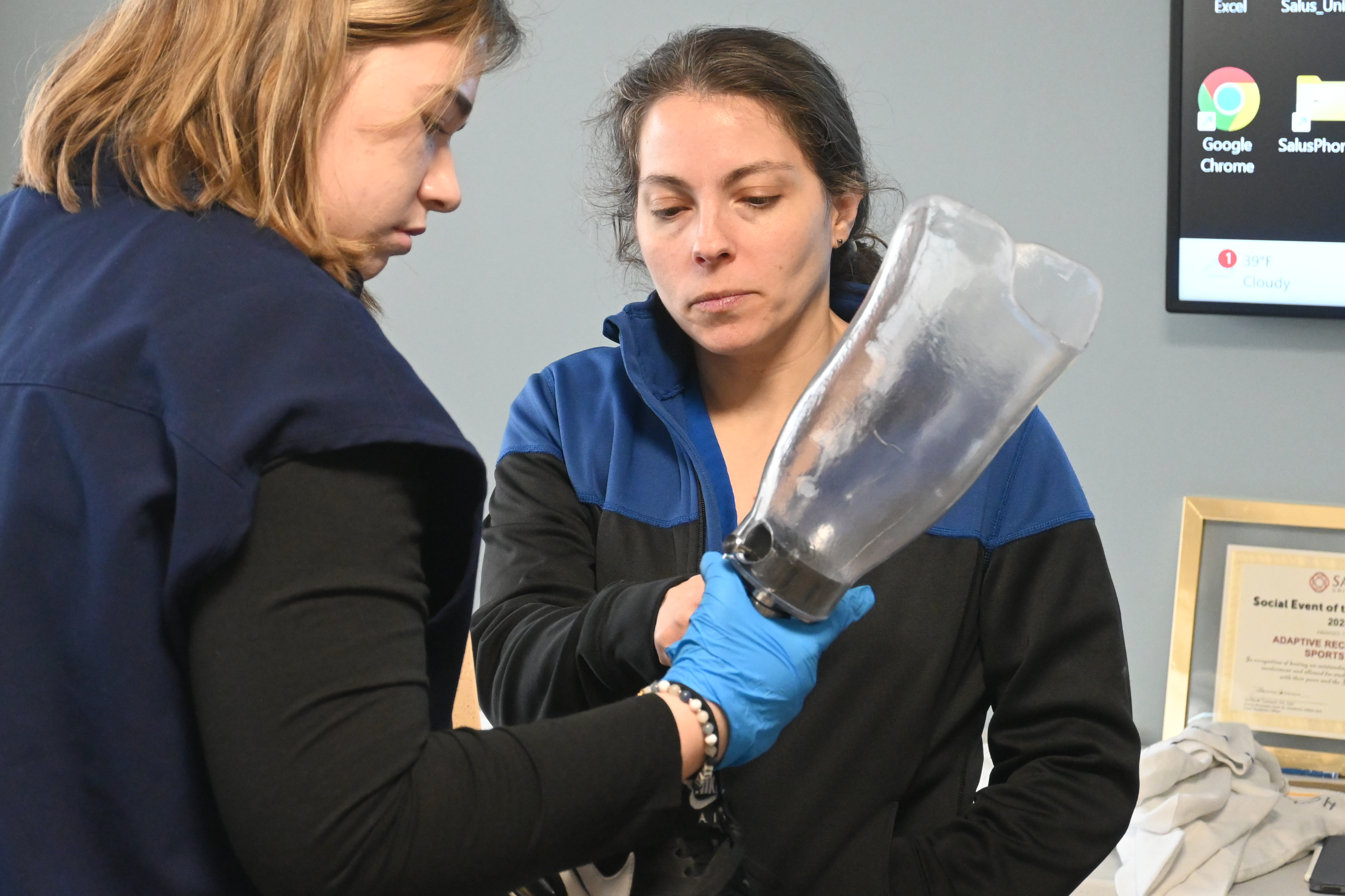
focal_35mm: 80
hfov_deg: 25.4
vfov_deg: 17.1
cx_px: 623
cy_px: 436
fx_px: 2989
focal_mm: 40
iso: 3200
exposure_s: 1/60
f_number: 5.6
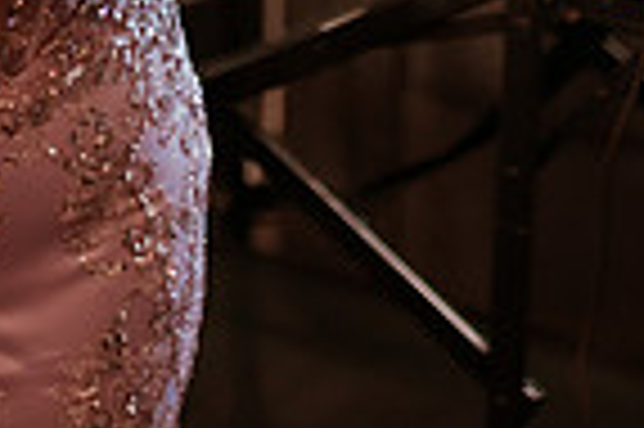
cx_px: 21
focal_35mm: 173
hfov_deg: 11.8
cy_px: -601
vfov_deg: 7.4
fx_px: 3091
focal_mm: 35
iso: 800
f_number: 1.4
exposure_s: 1/500
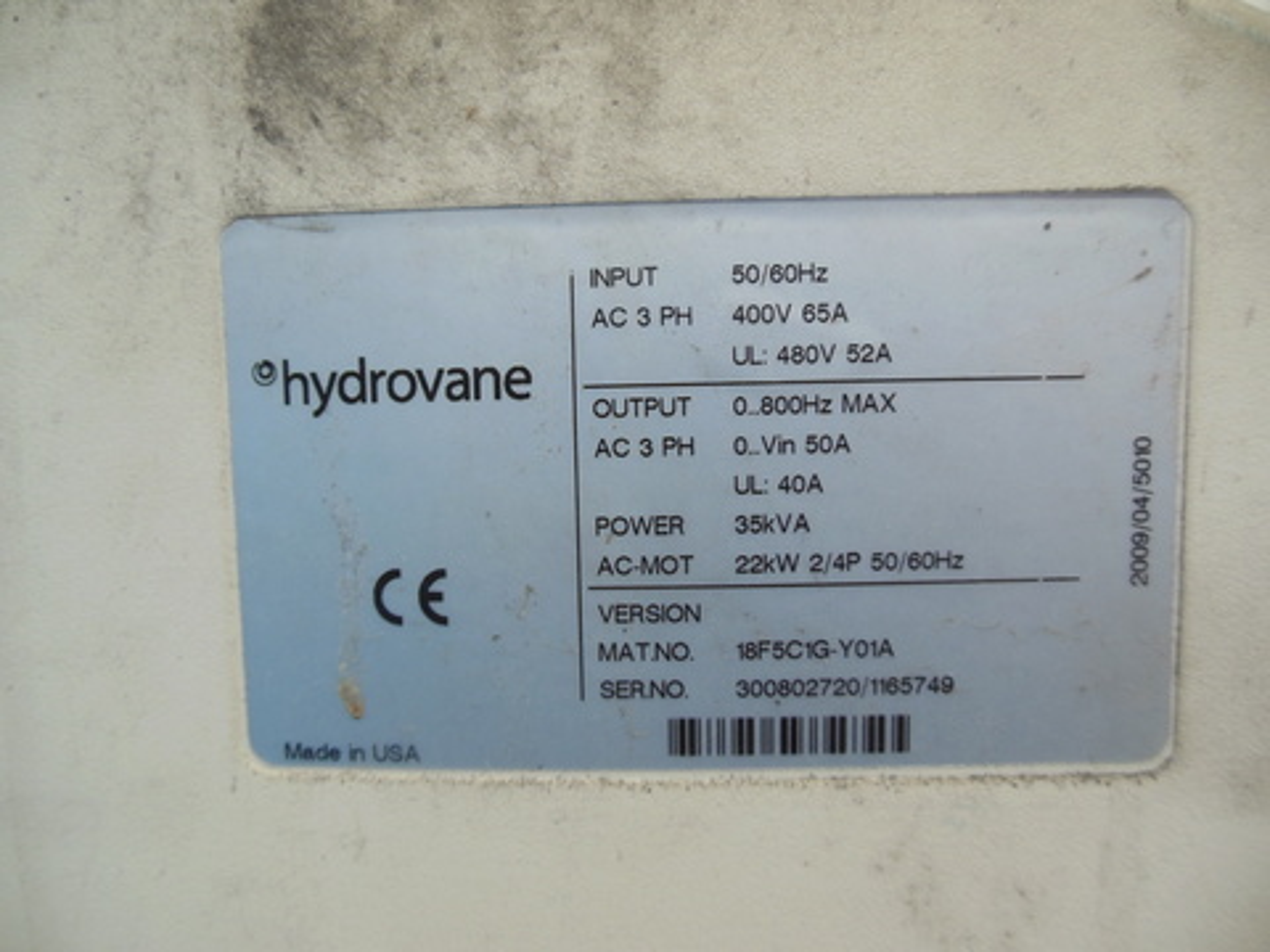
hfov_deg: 69.4
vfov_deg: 54.9
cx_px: 635
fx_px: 917
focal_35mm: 25
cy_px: 476
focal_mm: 4.5
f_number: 6.4
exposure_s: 1/640
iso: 125
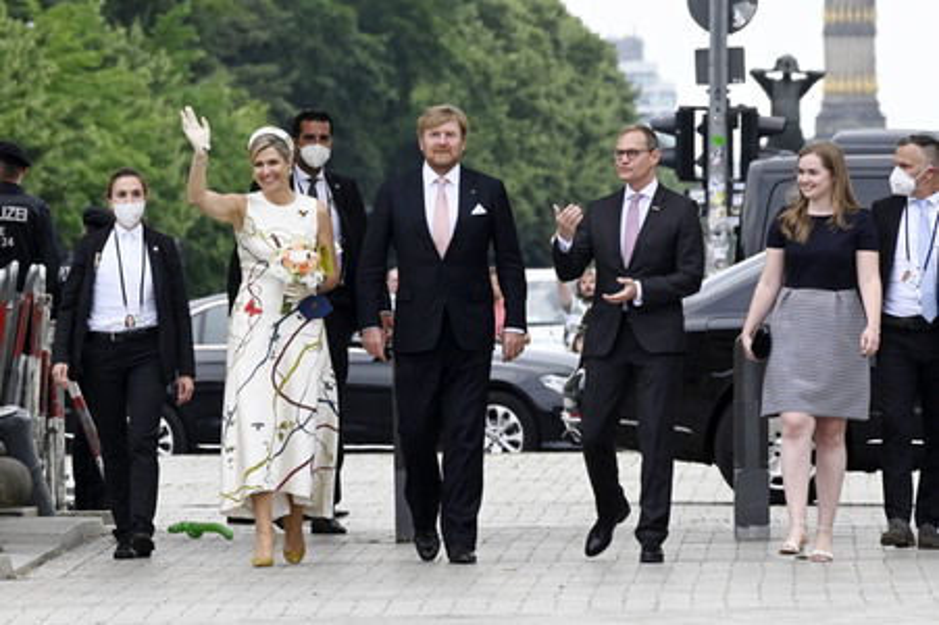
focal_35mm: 500
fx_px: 13032
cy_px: 312
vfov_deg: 2.7
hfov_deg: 4.1
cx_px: 470
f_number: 14
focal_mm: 500
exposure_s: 1/640
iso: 1600
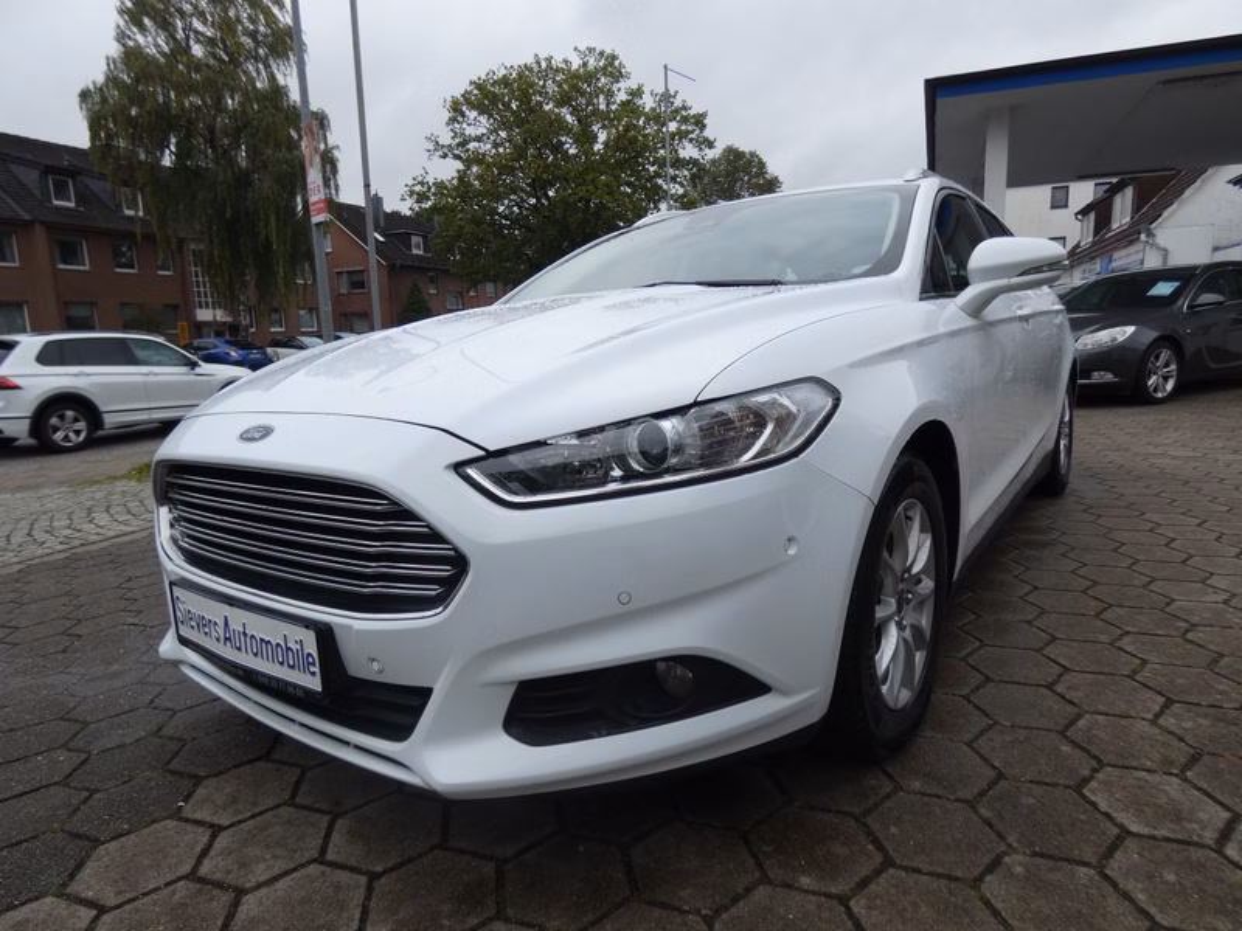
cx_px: 621
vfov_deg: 66.0
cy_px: 466
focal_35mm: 20
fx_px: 718
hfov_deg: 81.7
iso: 80
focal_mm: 3.6
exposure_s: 1/320
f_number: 2.8
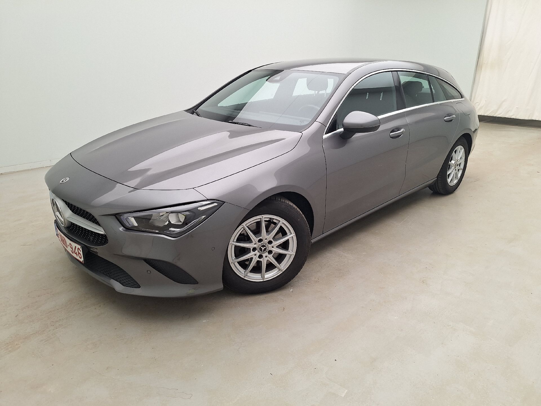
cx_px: 270
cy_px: 203
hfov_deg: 73.9
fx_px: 359
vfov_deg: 58.9
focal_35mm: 23
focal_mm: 5.54
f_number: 1.8
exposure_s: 1/100
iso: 50
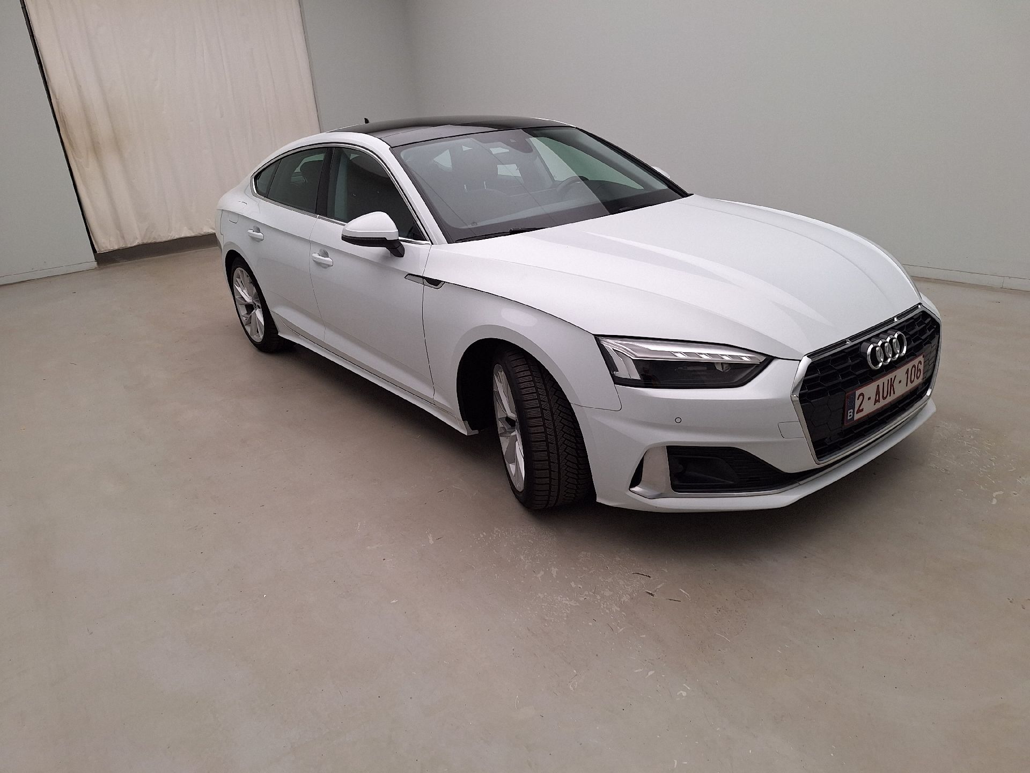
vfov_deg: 58.9
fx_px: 684
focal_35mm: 23
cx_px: 515
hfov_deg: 73.9
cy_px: 386
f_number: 1.8
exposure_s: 1/136
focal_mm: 5.54
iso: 40
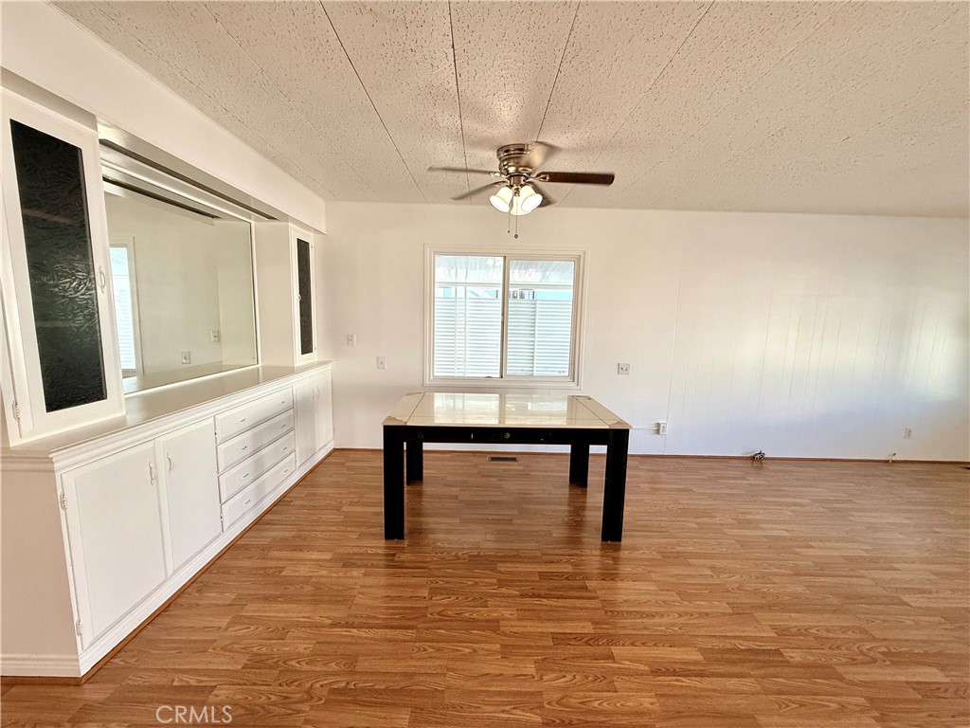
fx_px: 392
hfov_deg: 102.1
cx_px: 485
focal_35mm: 14
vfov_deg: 85.7
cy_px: 364
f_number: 2.2
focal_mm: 2.22
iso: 100
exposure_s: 1/120
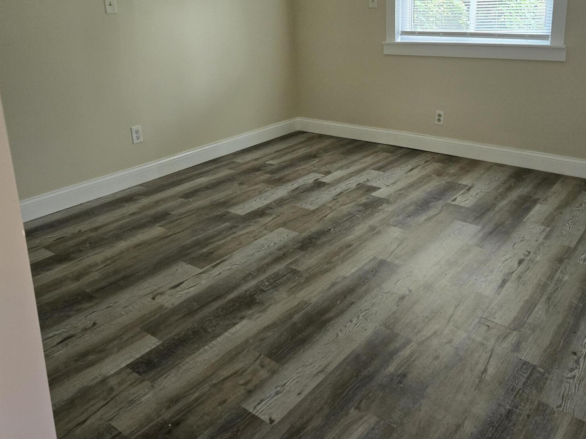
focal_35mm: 31
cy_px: 157
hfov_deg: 58.4
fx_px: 525
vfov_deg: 44.9
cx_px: 292
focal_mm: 5.4
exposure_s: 1/120
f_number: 1.8
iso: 400
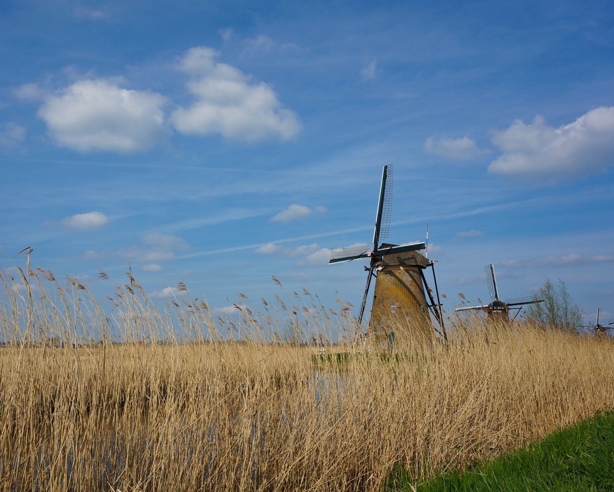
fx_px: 592
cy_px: 247
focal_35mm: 33
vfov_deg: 45.1
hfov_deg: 54.4
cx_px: 241
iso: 100
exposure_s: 1/500
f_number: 8
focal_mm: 19
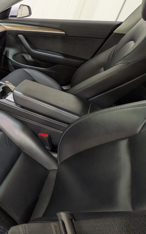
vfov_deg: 68.9
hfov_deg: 33.8
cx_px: -45
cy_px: 83
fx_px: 166
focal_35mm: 26
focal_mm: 1.83
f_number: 2.2
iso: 60
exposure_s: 1/24
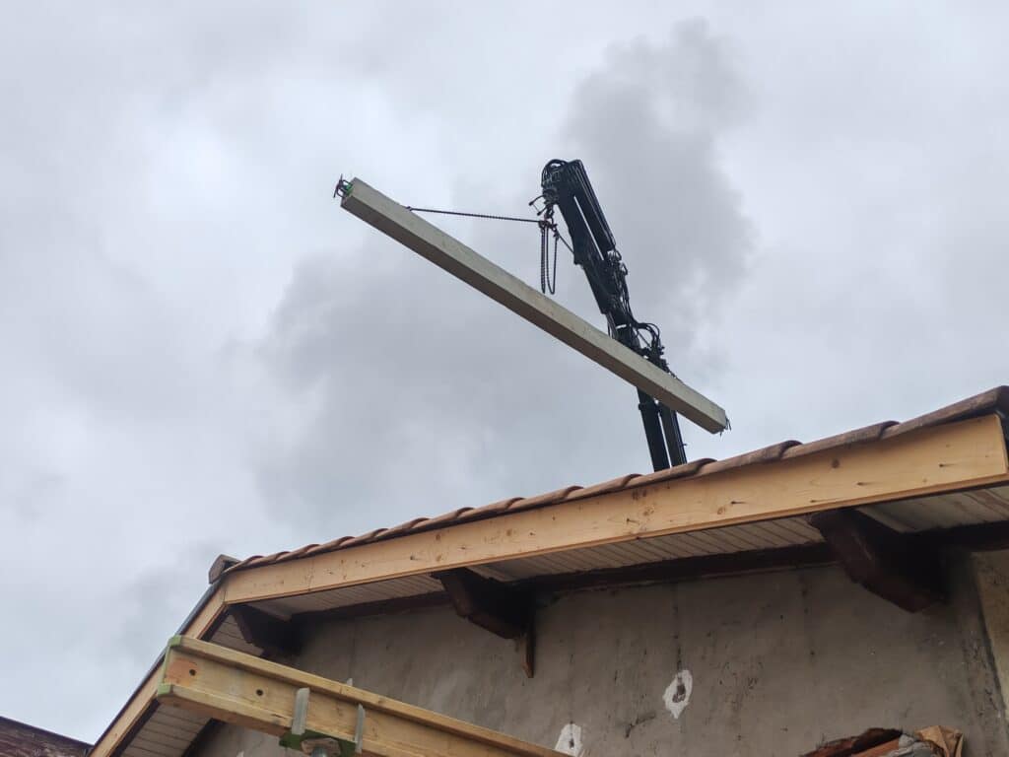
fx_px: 1253
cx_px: 504
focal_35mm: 43
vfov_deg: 33.6
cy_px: 378
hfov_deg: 43.9
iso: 50
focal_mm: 5.52
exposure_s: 1/3700
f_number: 1.95
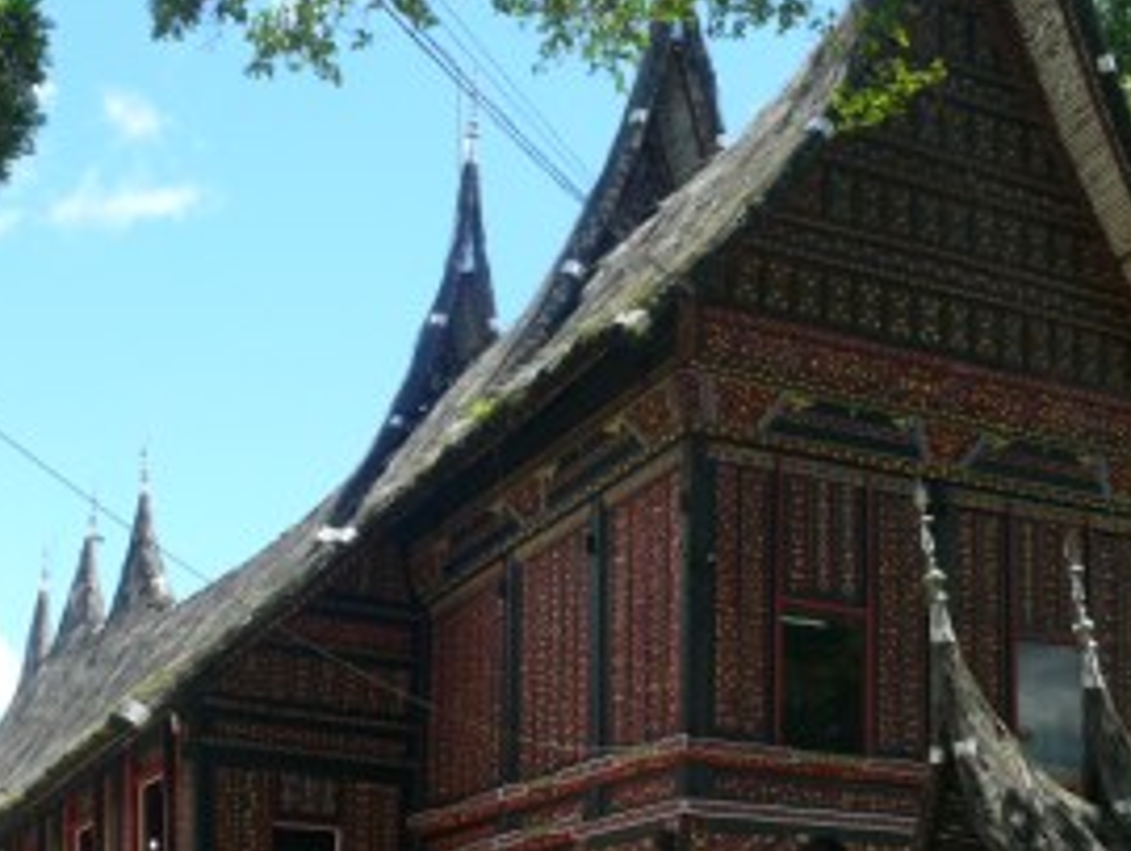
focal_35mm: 58
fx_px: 1897
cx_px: 507
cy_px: 625
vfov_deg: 25.0
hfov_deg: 33.2
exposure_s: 1/200
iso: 100
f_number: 4.5
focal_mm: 7.4
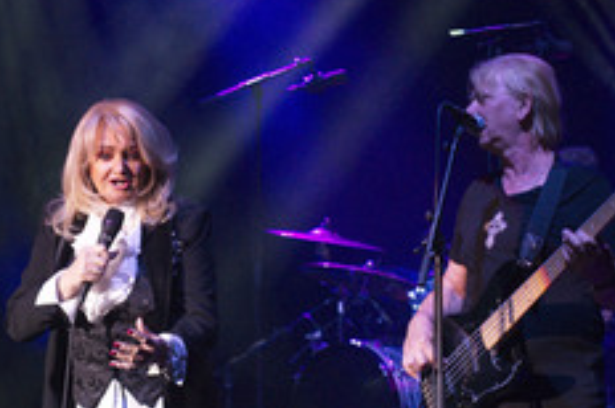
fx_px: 2320
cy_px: 379
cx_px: 110
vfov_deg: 10.0
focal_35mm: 136
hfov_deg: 15.0
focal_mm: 70
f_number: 2.8
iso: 3200
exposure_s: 1/320
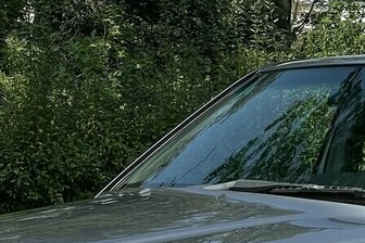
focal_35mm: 193
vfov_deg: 7.0
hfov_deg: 10.6
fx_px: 1957
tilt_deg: -6.0
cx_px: 365
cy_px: 316
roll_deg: -1.1
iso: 25
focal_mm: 6
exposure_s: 1/1453
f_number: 2
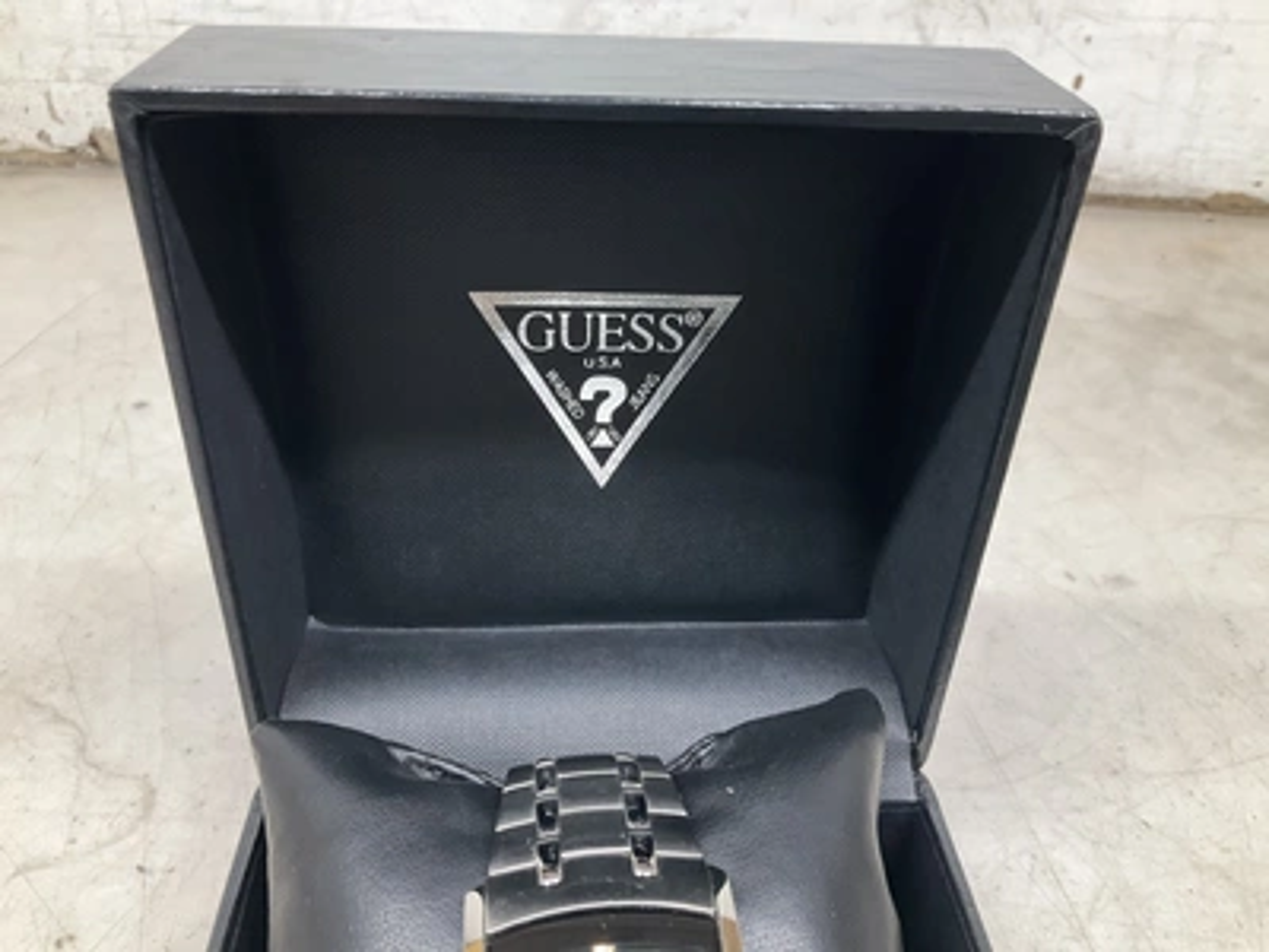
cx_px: 634
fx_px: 1063
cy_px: 476
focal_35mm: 29
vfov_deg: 48.2
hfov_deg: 61.7
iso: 64
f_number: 1.8
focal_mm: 3
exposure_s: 1/60
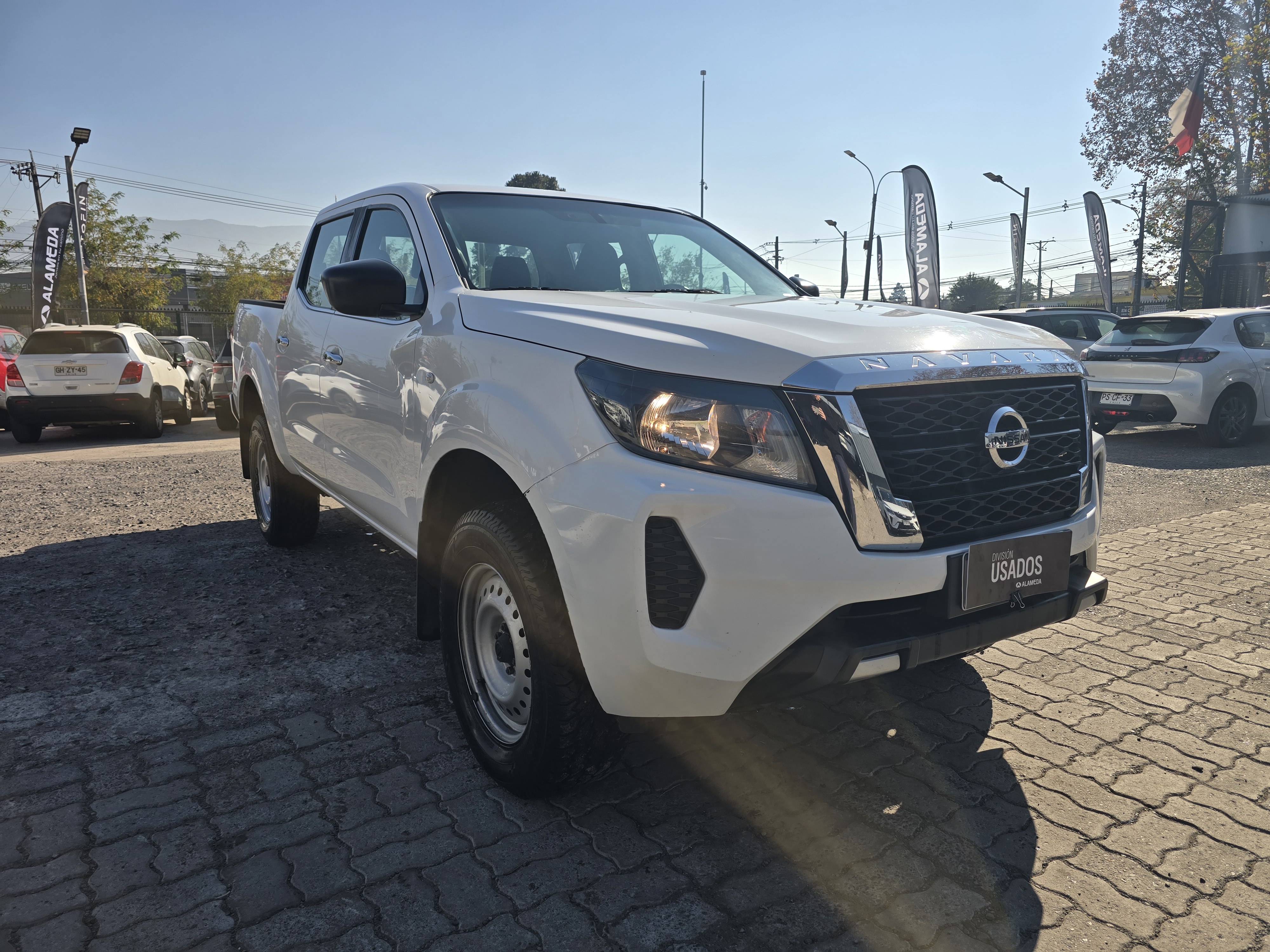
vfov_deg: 58.9
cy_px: 476
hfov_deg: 73.9
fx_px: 844
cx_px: 635
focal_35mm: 23
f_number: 1.7
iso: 12
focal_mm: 6.3
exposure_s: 1/1151
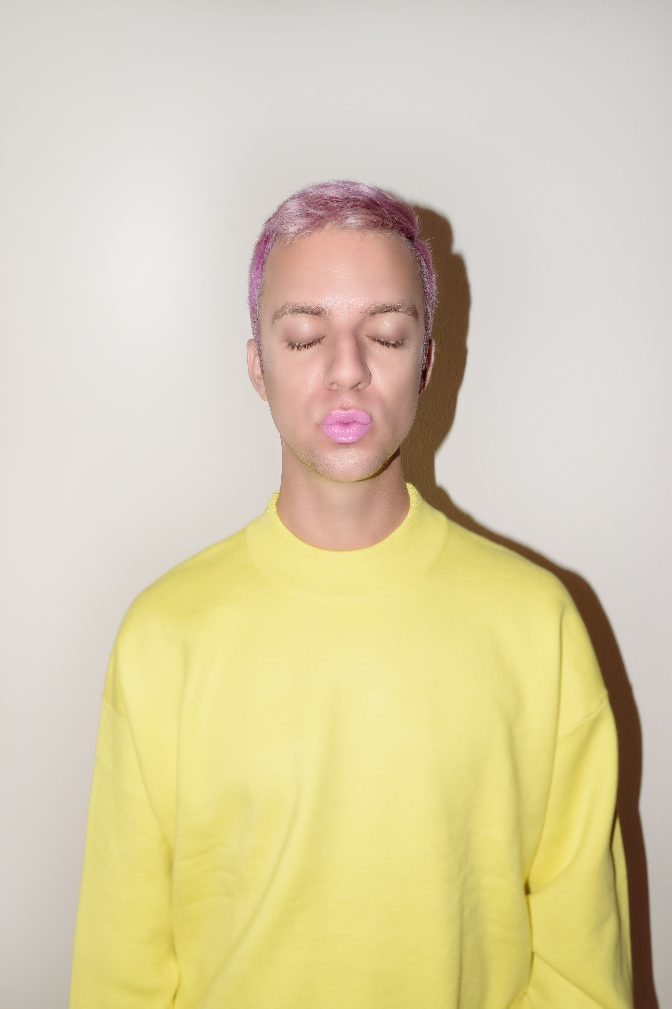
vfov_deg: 55.1
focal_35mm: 34
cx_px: 336
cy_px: 504
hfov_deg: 38.4
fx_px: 966
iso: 100
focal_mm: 23
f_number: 11
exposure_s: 1/80
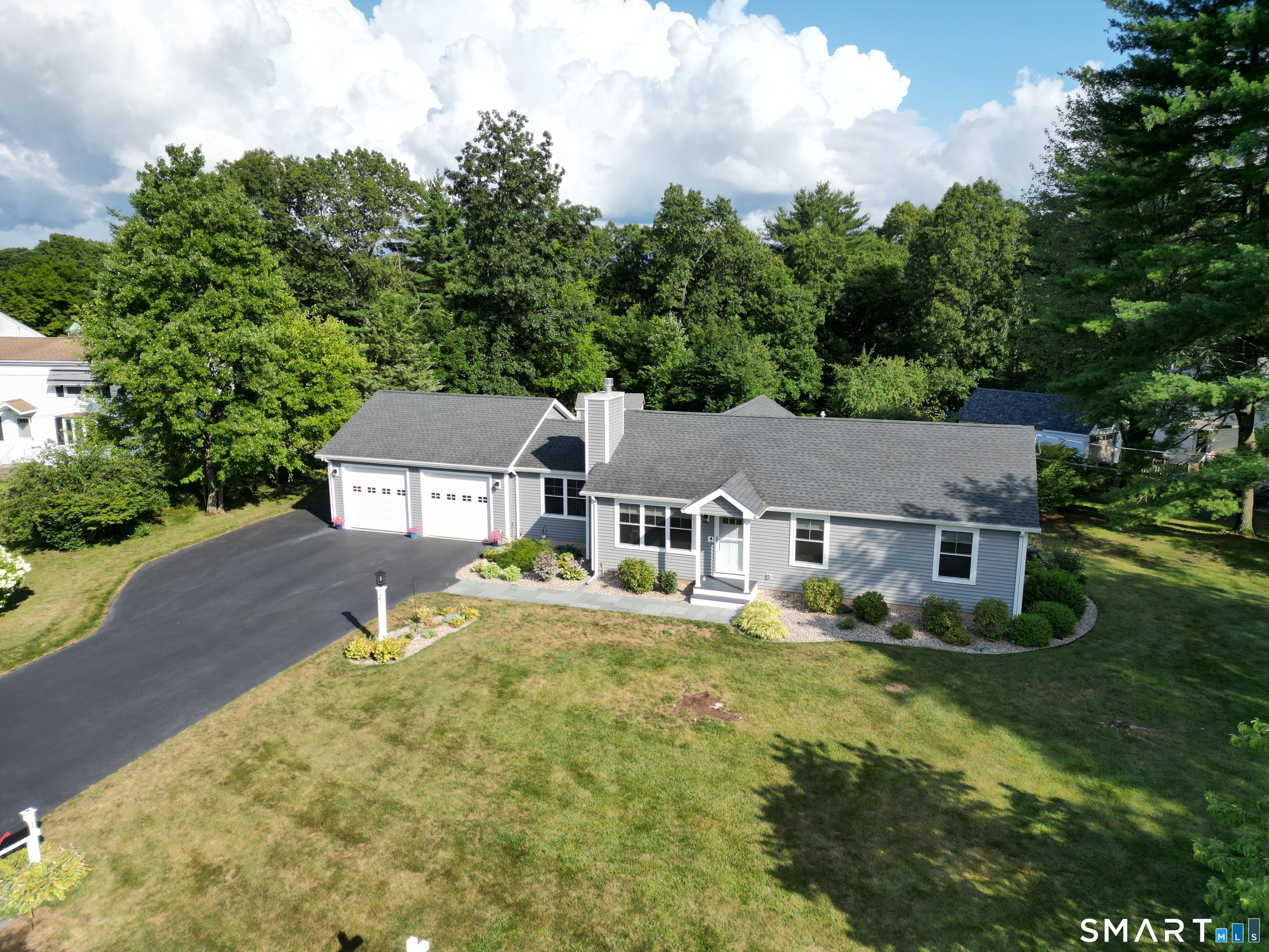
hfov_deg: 71.6
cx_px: 634
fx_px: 880
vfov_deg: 56.8
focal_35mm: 24
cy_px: 476
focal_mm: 6.72
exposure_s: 1/3000
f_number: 1.7
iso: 110
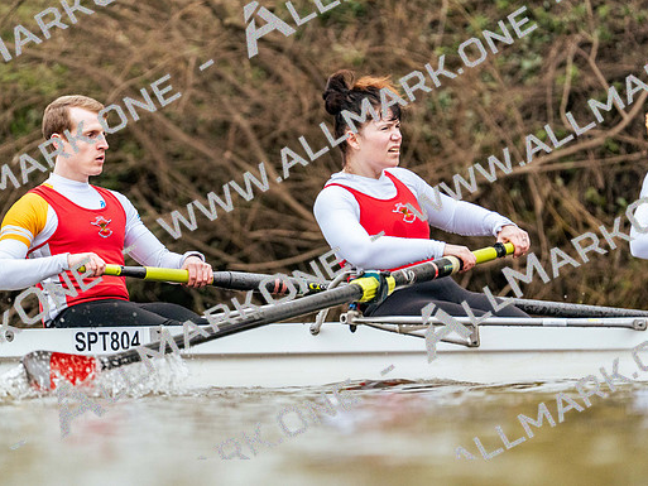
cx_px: 313
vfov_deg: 2.5
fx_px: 11141
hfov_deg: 3.3
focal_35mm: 595
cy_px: 243
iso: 5000
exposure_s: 1/2000
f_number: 7.1
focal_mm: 547
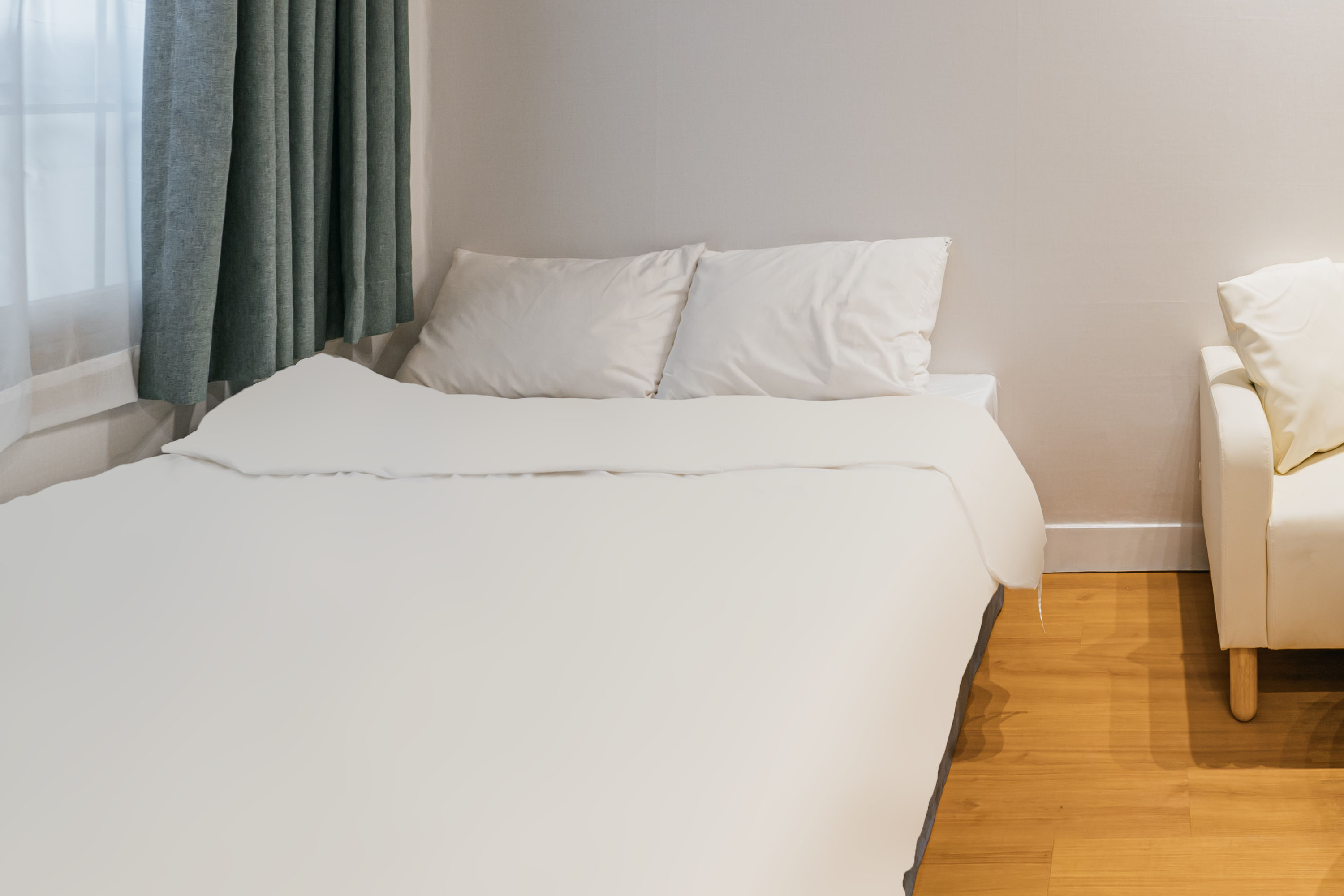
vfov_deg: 47.8
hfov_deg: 62.1
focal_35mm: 26
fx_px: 971
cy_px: 231
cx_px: 1119
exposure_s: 1/2
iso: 200
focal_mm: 13
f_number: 10
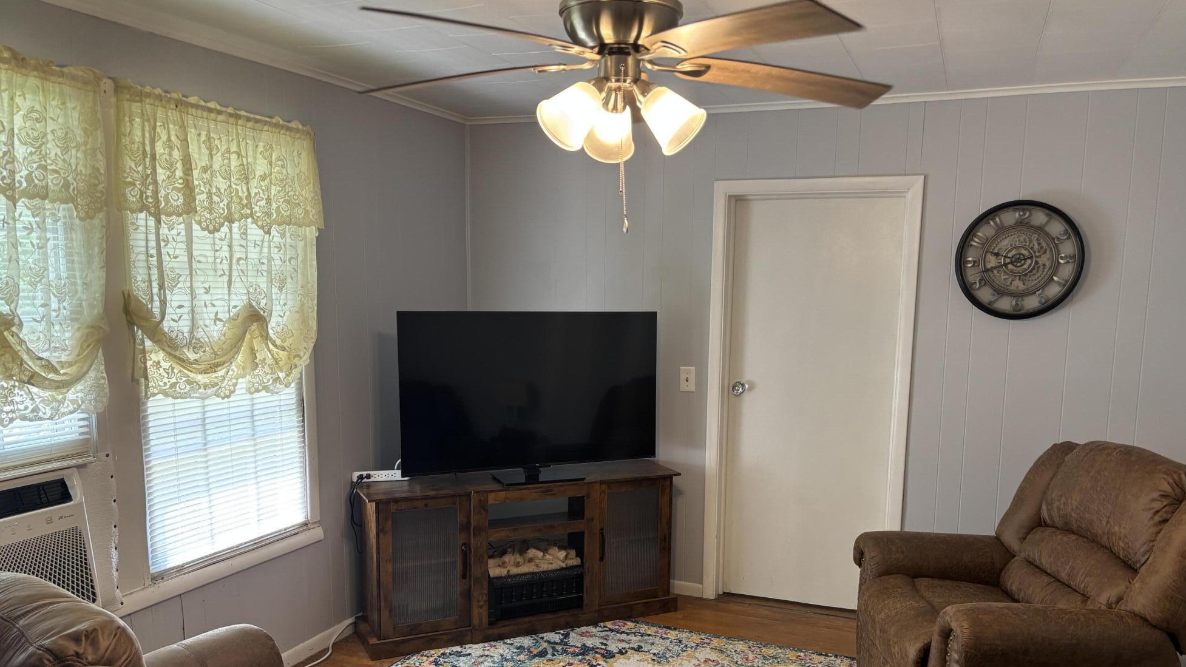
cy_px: 415
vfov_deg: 39.9
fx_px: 912
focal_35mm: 29
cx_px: 601
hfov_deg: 66.1
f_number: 1.6
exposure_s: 1/60
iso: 125
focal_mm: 5.96
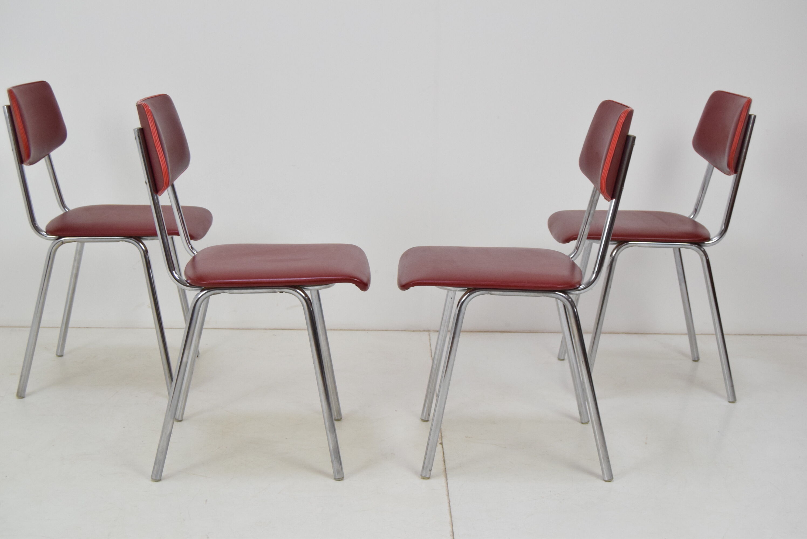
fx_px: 1279
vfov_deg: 23.8
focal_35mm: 57
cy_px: 270
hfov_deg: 35.0
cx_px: 404
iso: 1600
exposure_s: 1/200
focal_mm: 38
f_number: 7.1
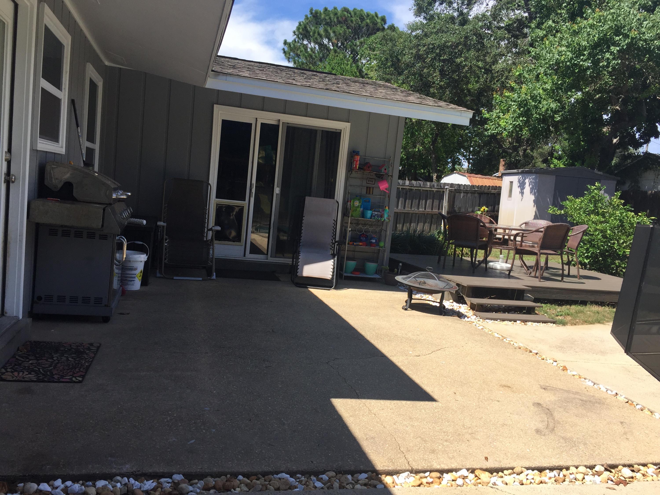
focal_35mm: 29
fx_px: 553
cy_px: 248
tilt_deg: -6.5
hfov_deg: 61.7
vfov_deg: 48.2
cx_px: 330
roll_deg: -7.7
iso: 32
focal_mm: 4.15
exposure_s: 1/1412
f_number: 2.2
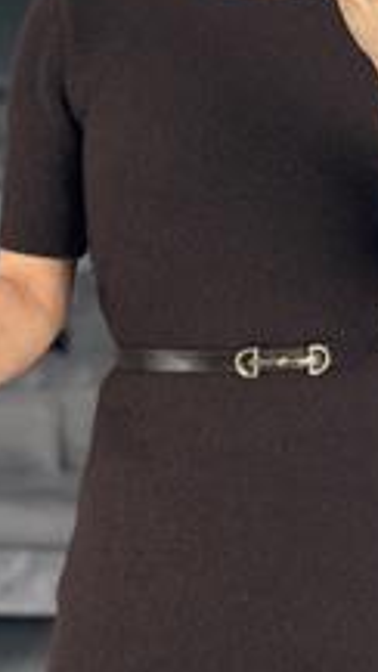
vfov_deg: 17.5
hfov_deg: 9.9
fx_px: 2175
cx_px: 217
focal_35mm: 122
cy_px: 245
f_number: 1.78
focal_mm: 6.86
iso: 125
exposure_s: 1/77
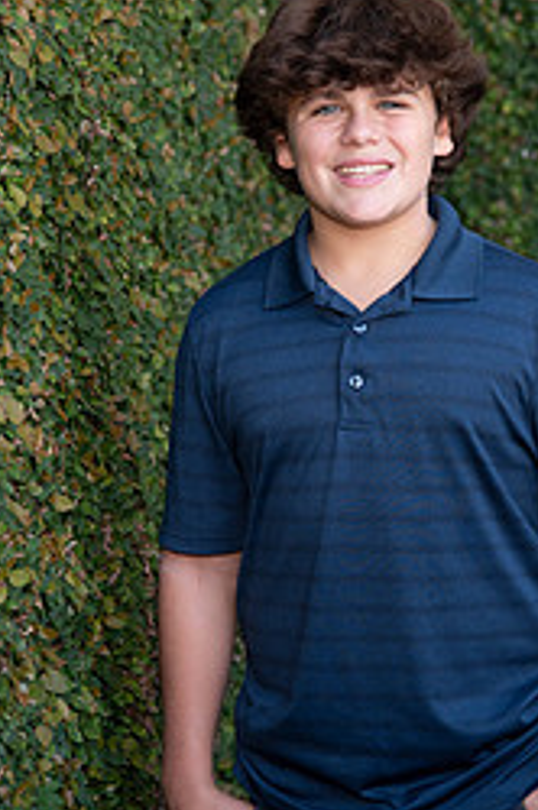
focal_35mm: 155
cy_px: 373
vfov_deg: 13.3
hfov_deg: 8.8
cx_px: 386
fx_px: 3484
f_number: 4
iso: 640
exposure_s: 1/250
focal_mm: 86
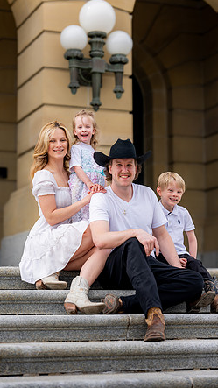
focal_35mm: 84
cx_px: 130
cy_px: 195
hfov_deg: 14.4
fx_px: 864
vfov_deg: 25.3
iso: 100
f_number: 2.8
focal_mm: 79
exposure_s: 1/1000
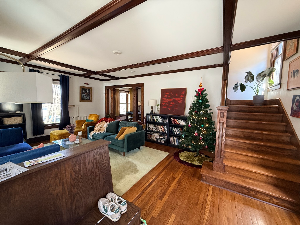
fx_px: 121
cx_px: 150
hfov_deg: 102.1
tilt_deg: -4.9
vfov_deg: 85.7
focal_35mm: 14
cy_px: 112
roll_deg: -1.1
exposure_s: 1/82
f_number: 2.2
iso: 320
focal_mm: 2.22
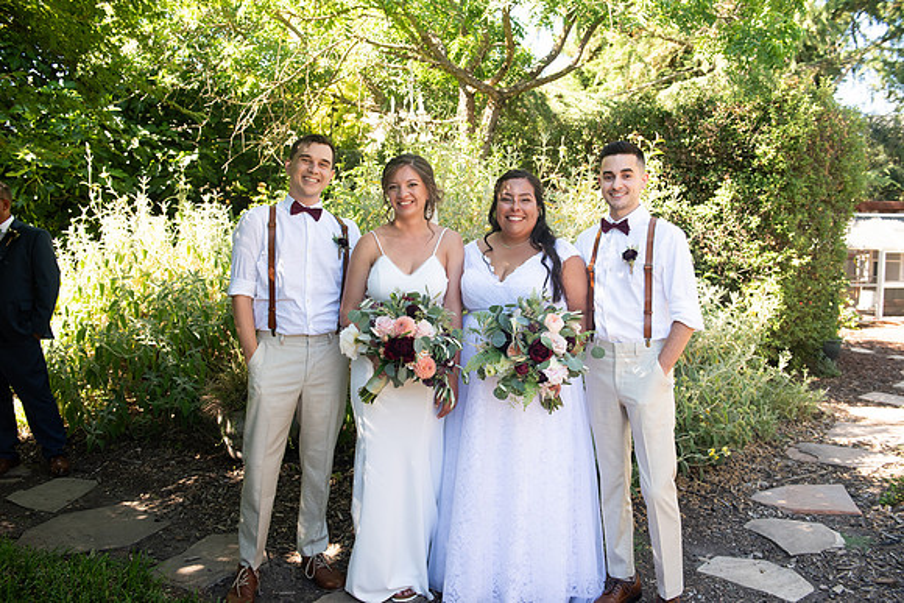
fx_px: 728
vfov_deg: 45.0
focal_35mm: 29
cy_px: 302
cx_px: 452
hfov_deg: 63.6
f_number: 4.5
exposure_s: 1/320
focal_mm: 29
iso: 640
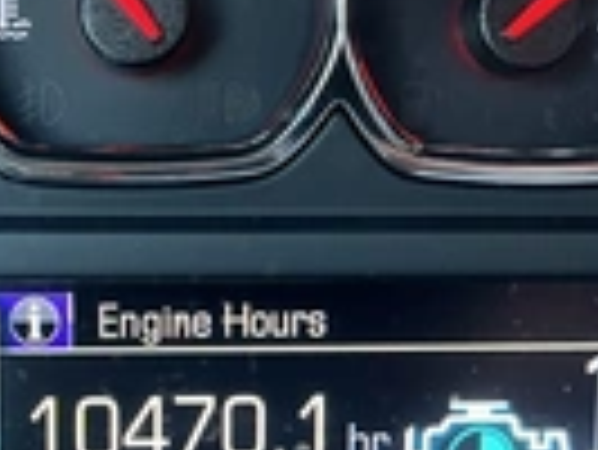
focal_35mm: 78
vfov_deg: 18.7
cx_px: 153
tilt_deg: -18.9
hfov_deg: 24.7
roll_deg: -1.7
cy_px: 387
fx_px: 1349
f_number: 1.6
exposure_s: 1/60
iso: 250
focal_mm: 5.1
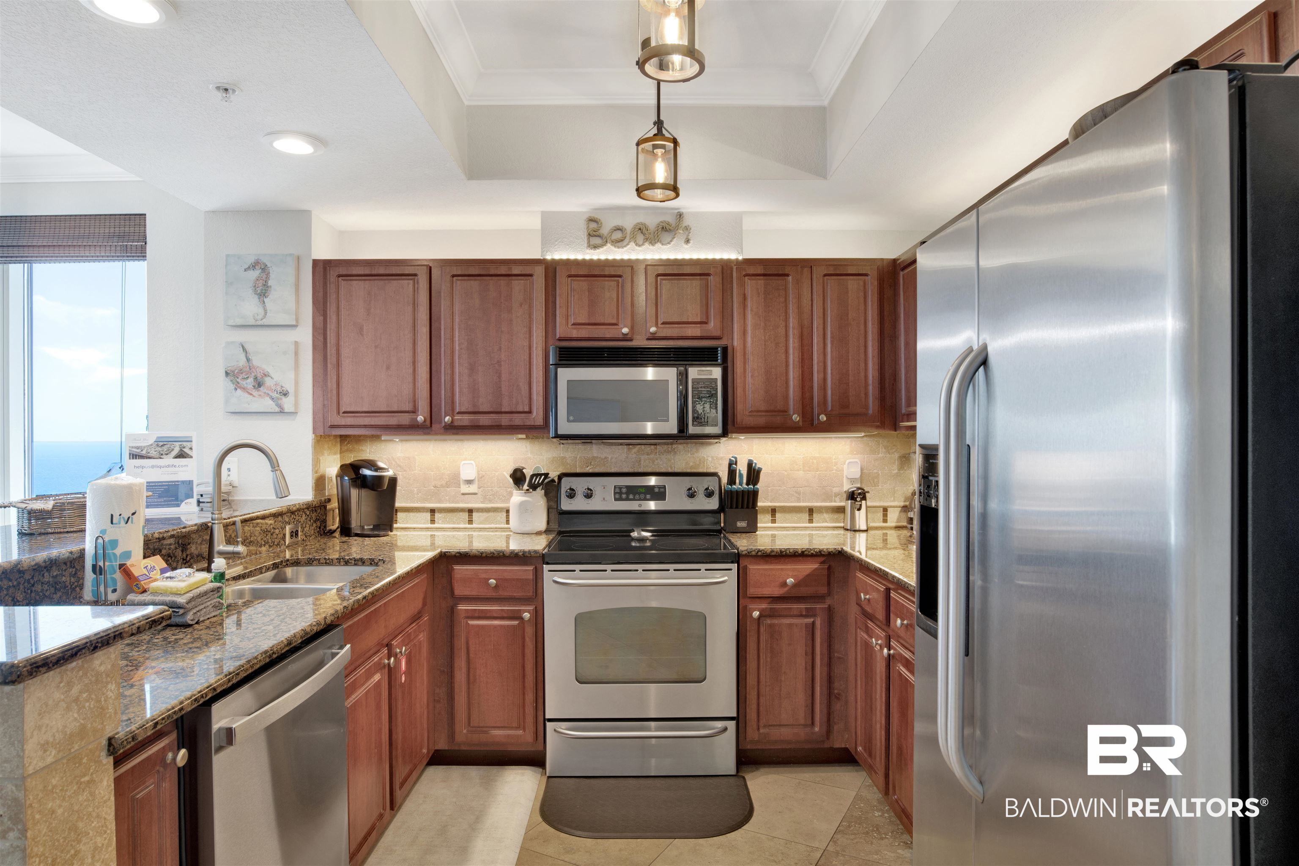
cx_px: 650
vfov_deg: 59.5
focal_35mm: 21
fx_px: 758
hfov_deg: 81.2
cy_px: 433
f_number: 11
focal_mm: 21
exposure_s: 1/2.5
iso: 200
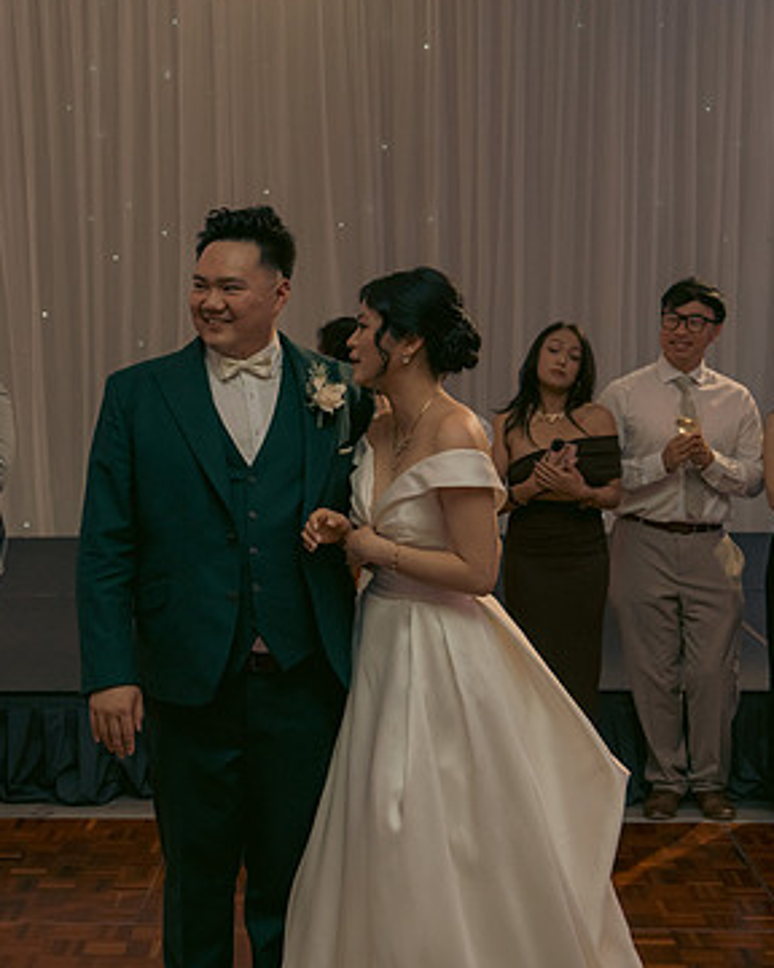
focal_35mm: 53
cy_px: 504
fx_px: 1518
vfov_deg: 35.4
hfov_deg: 28.5
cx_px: 296
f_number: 3.5
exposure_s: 1/160
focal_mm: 35
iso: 2500
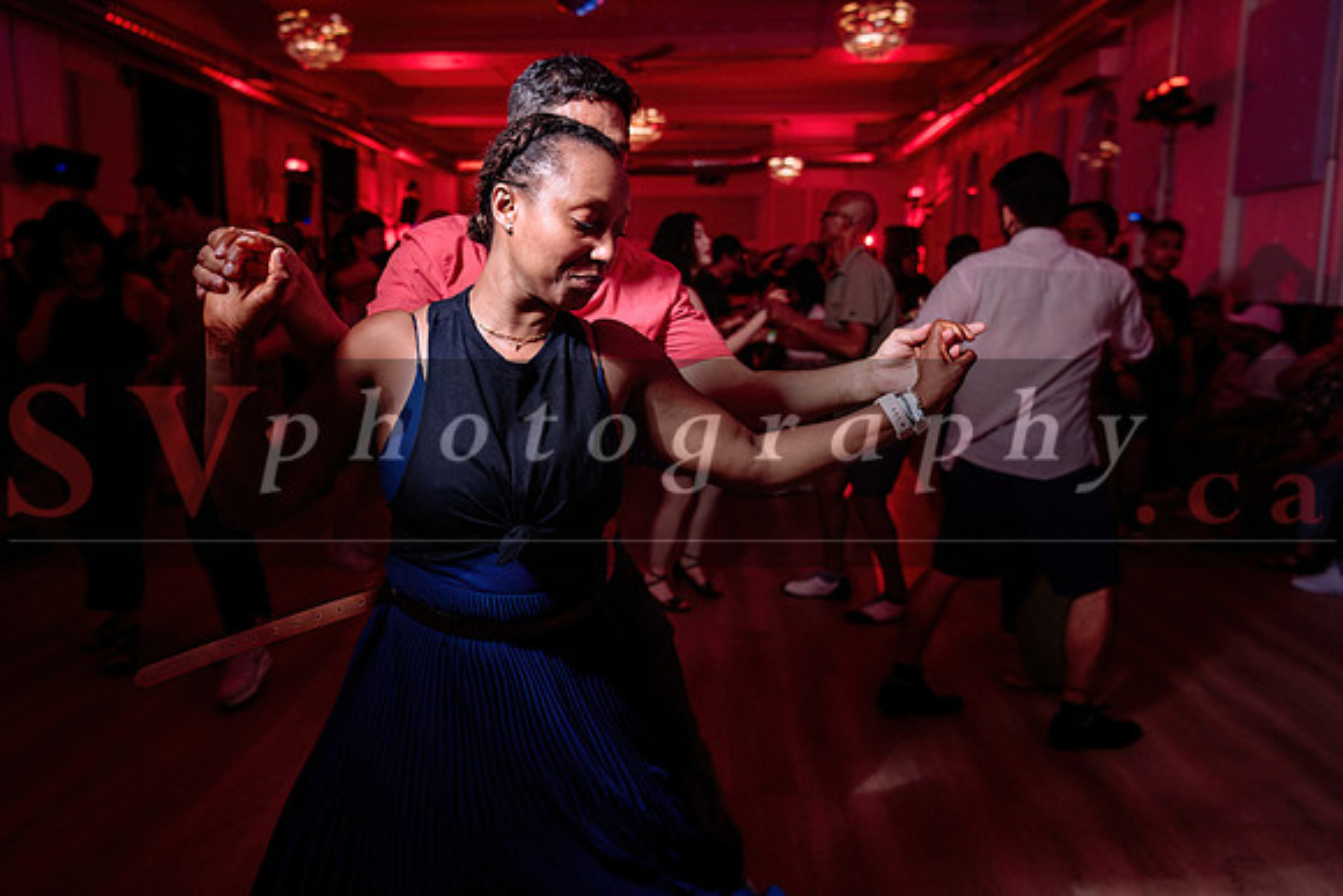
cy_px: 411
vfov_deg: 49.6
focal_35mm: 26
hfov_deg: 69.3
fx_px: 969
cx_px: 617
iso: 800
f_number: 3.2
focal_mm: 24
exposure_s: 1/50
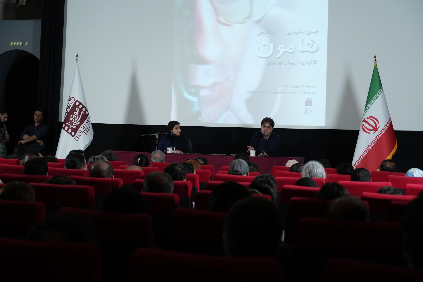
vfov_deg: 20.3
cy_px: 141
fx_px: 787
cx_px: 212
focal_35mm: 67
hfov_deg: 30.1
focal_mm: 67
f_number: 4
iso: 1000
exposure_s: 1/60
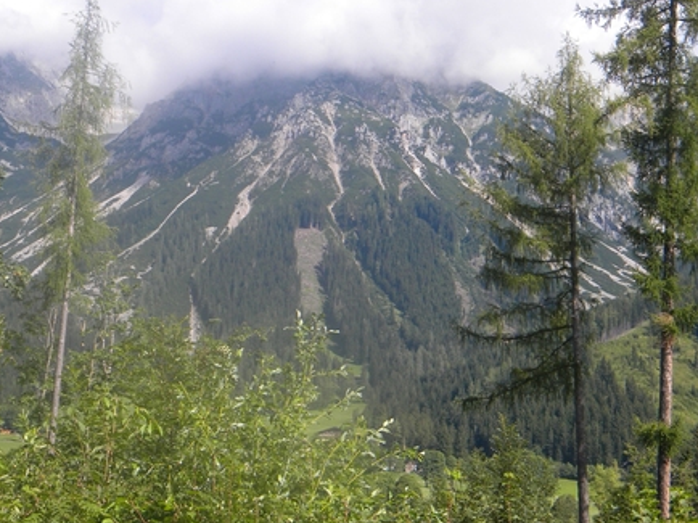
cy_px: 235
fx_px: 1310
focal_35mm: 65
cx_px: 318
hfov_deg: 29.8
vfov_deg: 22.6
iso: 80
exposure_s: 1/489
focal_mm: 8.6
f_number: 3.9
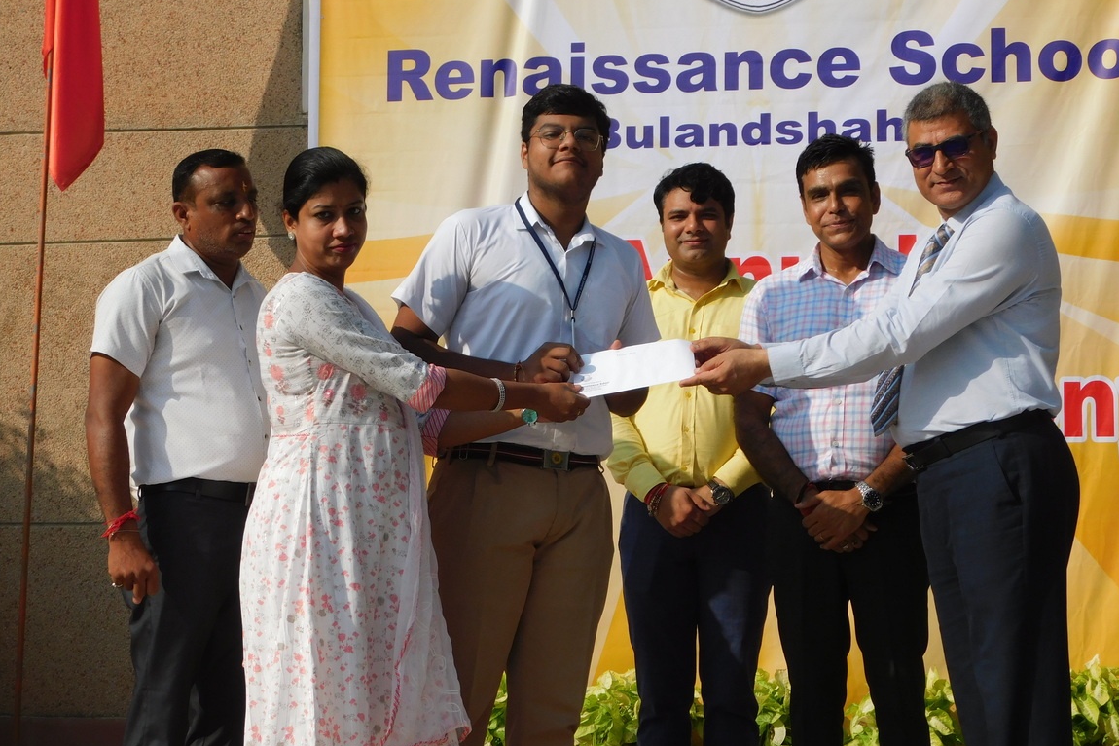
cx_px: 560
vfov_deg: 18.4
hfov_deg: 27.4
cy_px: 346
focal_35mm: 74
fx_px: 2299
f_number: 4.3
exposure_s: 1/1250
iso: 125
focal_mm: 12.6
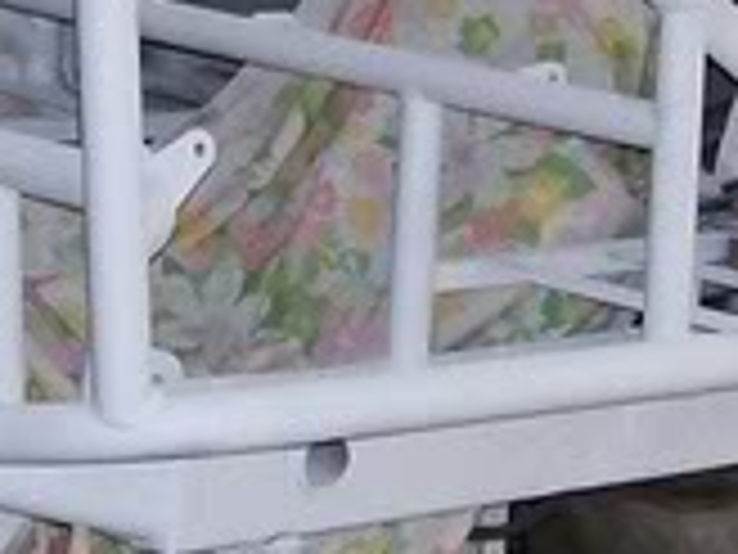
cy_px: 126
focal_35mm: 225
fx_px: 4797
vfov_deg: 6.6
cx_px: -40
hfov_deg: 8.7
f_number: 2.7
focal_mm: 6
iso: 140
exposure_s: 1/64
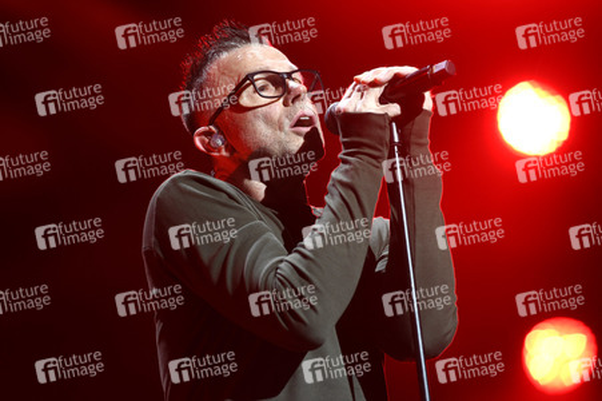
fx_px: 3342
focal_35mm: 200
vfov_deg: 6.9
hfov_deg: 10.3
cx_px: 301
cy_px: 200
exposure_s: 1/500
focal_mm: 200
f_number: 4
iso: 1600
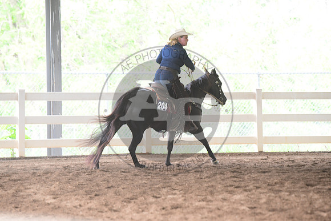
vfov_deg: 6.9
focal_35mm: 200
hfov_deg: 10.3
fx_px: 1839
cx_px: 166
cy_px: 110
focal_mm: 200
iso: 2500
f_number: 5.6
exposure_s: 1/250
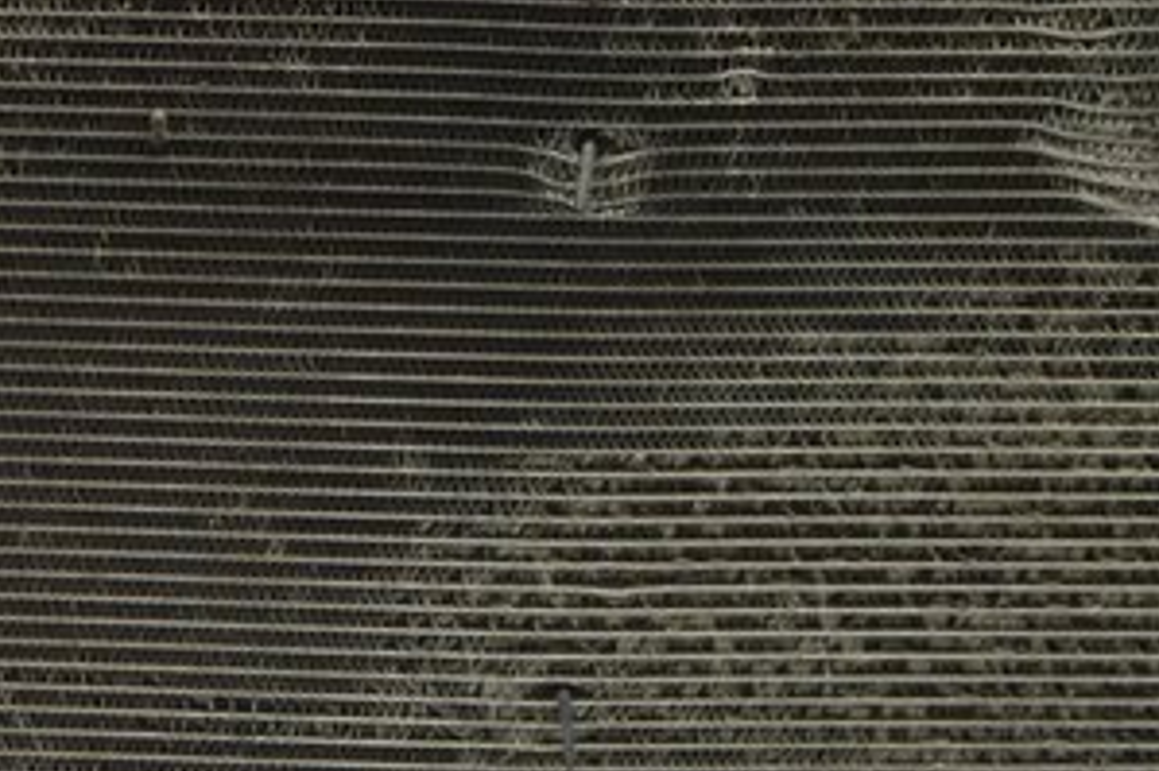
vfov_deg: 12.0
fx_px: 3636
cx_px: 360
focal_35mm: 113
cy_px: 29
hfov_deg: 18.0
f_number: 5.6
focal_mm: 22
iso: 400
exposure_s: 1/20
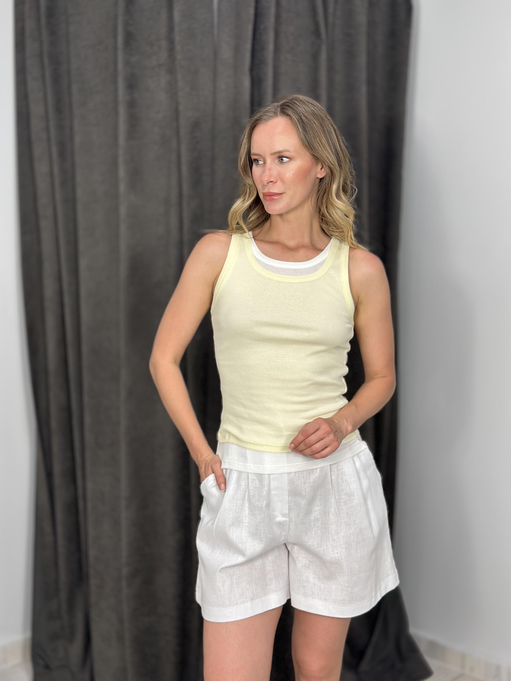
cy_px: 340
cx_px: 256
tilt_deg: -8.0
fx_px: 945
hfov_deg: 30.3
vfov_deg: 39.7
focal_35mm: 48
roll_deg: -0.8
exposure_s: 1/100
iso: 160
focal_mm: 6.86
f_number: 1.78
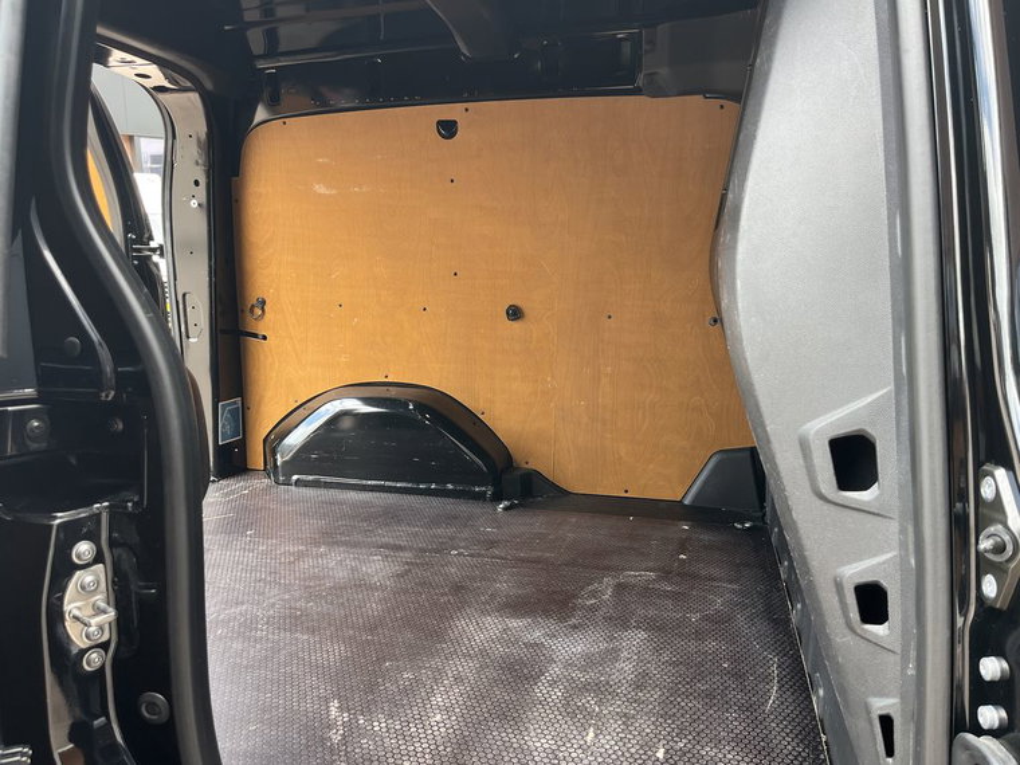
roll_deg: +0.2
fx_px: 766
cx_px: 510
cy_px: 382
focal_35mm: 26
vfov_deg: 53.1
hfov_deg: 67.3
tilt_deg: -10.2
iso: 64
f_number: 1.6
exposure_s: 1/121
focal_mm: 5.1
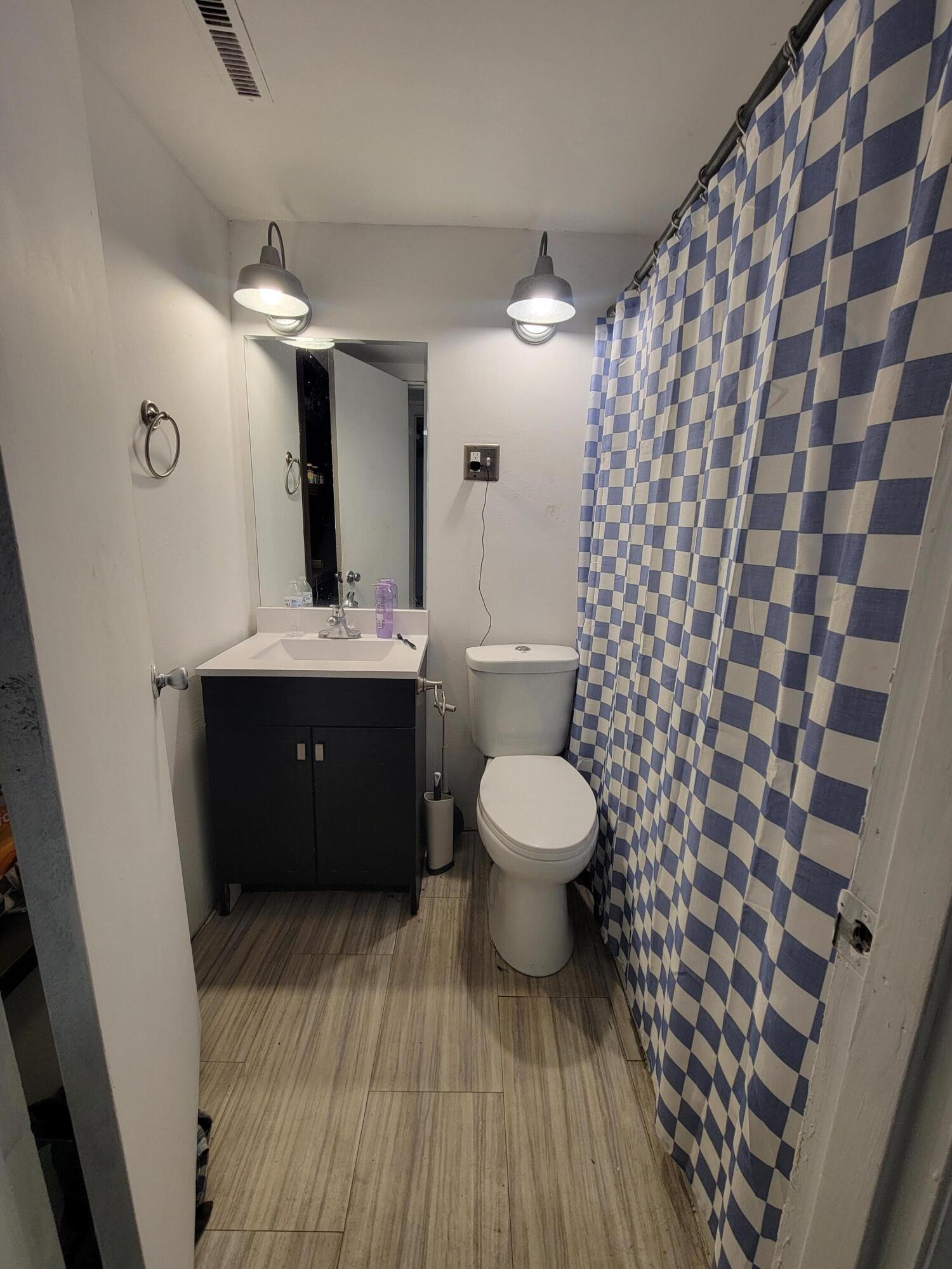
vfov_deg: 106.2
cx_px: 476
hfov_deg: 89.9
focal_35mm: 13
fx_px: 477
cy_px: 634
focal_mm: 2.2
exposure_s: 1/60
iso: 100
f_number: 2.2
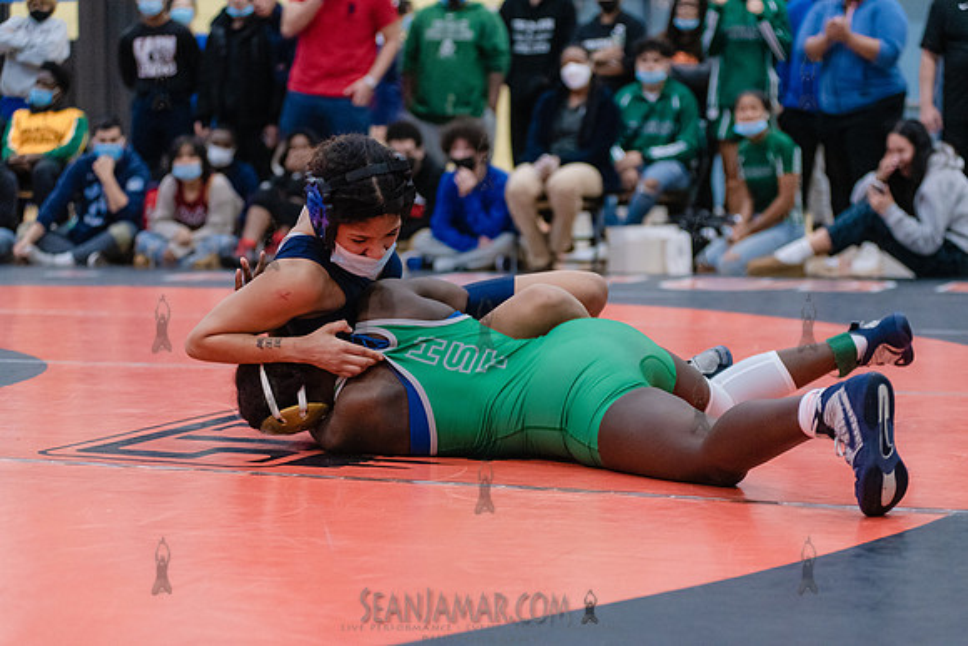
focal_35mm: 80
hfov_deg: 25.4
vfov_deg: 17.1
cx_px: 484
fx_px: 2152
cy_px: 323
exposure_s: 1/400
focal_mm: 80
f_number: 3.5
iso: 4000
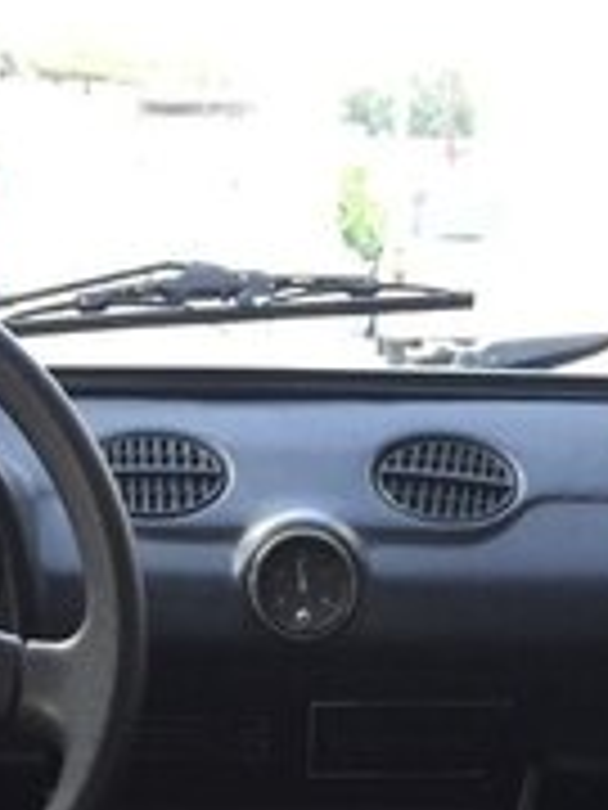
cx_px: 284
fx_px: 1874
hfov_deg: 18.4
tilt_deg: -24.6
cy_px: 1066
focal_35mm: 80
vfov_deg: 21.9
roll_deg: -0.1
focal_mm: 4.15
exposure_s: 1/33
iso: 100
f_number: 2.2
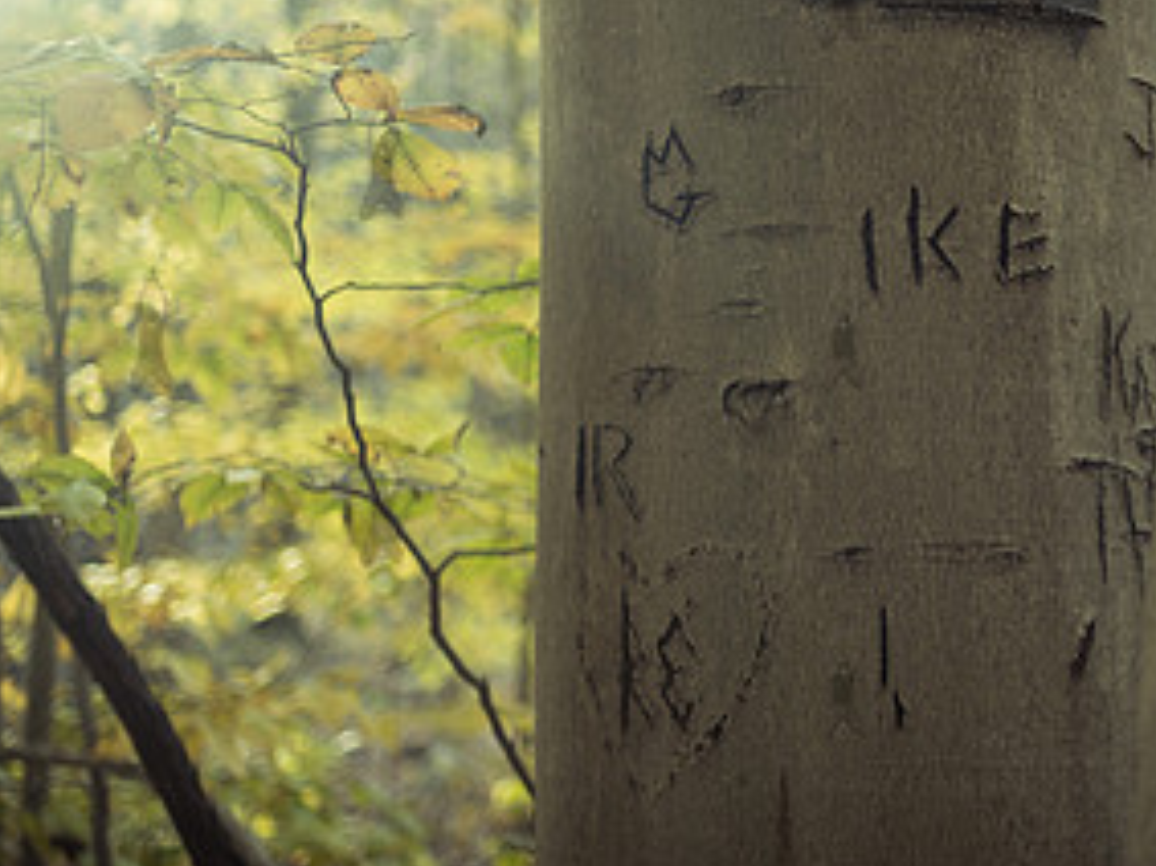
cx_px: 841
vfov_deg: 21.3
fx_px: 2303
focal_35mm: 69
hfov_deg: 27.8
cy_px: 374
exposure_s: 1/160
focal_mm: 35
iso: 200
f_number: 2
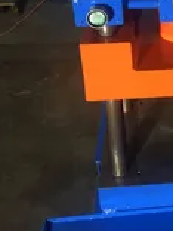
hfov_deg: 19.1
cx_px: 216
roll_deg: -1.6
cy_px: -9
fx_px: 480
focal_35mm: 72
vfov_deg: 25.5
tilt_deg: -24.6
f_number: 1.8
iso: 40
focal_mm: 4
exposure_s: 1/30
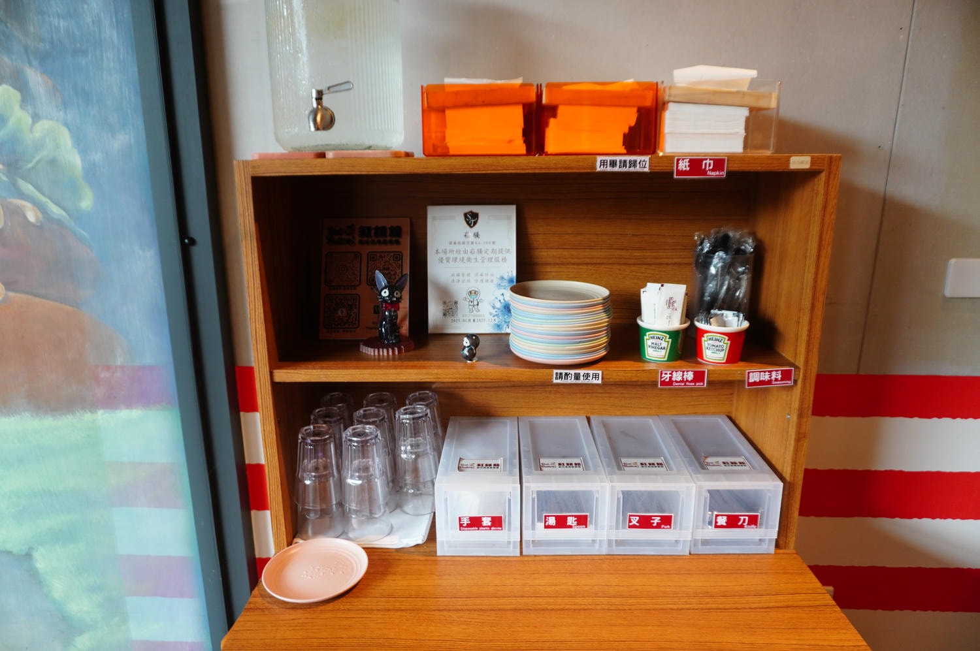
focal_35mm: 24
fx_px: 653
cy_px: 326
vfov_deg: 53.0
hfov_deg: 73.8
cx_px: 490
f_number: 3.5
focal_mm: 16
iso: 200
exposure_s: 1/30
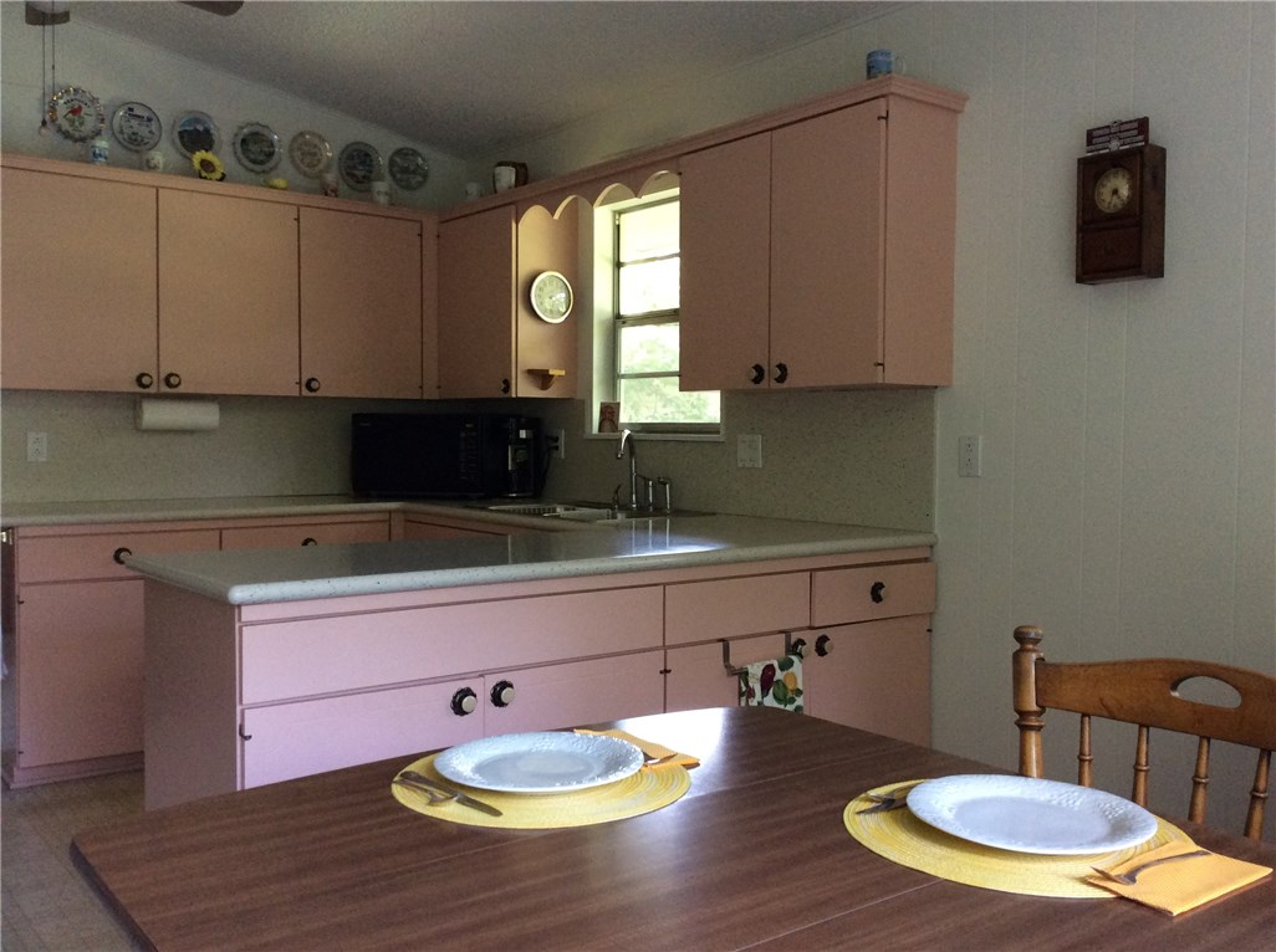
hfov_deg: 56.9
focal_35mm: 32
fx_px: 1178
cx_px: 638
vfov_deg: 44.0
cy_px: 476
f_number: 2.4
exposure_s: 1/24
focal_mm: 3.3
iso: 125
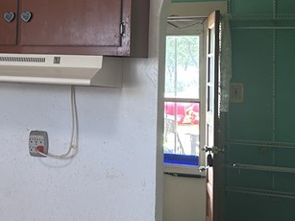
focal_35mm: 80
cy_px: 51
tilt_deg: +1.2
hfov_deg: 22.9
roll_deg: -1.5
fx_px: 681
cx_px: -36
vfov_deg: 18.3
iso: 160
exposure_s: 1/60
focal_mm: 6.86
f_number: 1.78
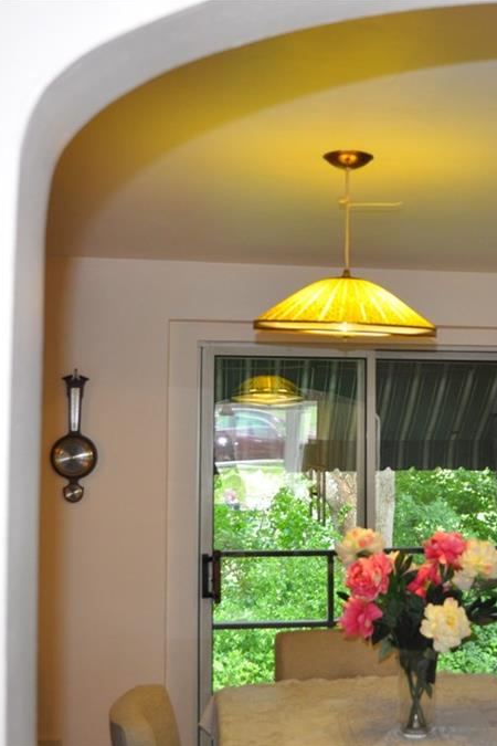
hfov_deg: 26.2
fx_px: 1035
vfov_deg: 39.6
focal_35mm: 50
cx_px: 435
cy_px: 373
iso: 800
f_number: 3.8
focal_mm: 22
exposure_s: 1/60
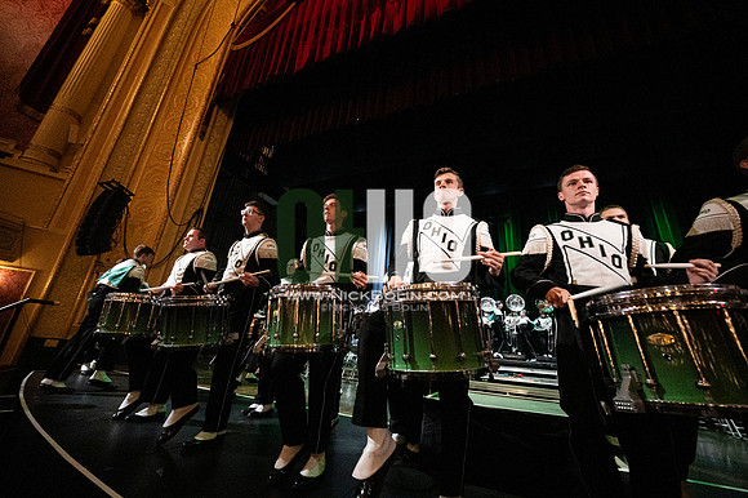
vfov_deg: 81.1
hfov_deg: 104.3
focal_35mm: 14
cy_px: 249
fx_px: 291
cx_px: 374
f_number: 4
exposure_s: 1/400
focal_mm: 14
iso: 32000
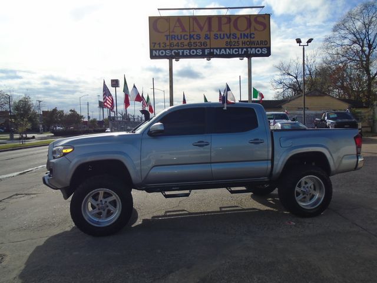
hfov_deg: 67.3
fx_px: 283
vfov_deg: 53.1
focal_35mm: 26
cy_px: 142
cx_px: 188
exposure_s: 1/320
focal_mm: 4.6
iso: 100
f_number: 8
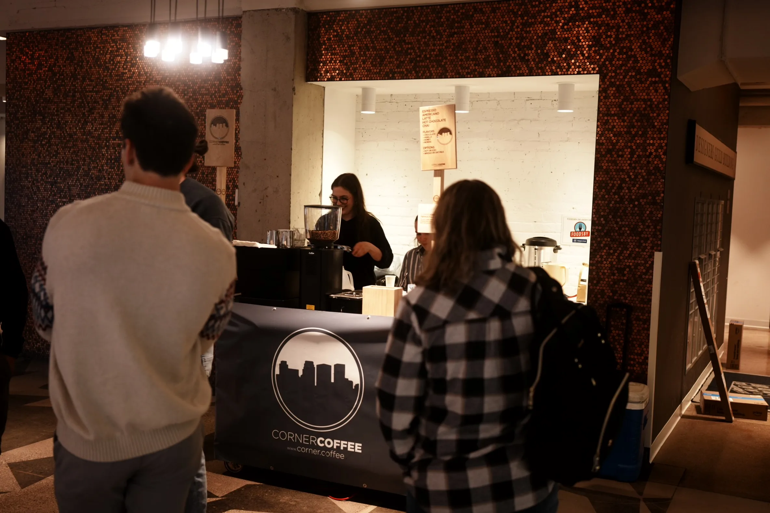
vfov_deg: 33.4
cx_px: 385
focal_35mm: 40
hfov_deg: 48.5
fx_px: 855
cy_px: 256
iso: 500
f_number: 2.5
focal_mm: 40
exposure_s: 1/40
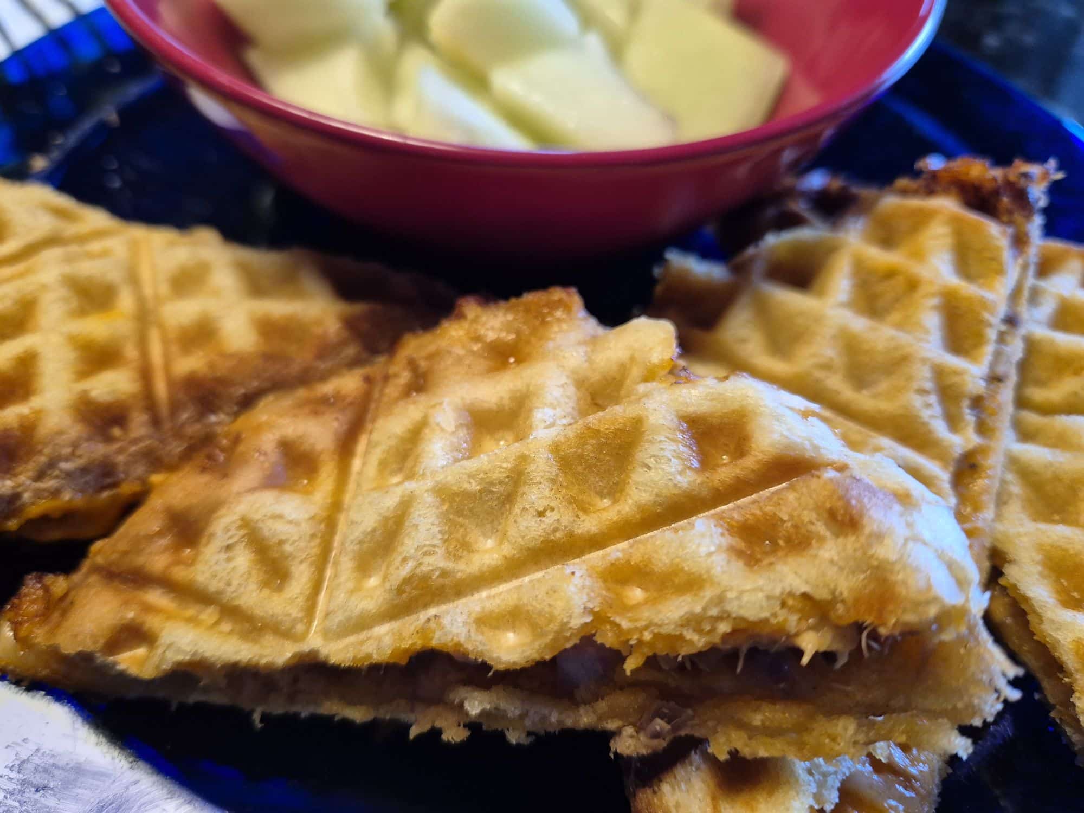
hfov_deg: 73.9
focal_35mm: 23
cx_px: 542
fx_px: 720
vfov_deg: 58.9
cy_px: 406
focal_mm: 5.4
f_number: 1.8
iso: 400
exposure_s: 1/100
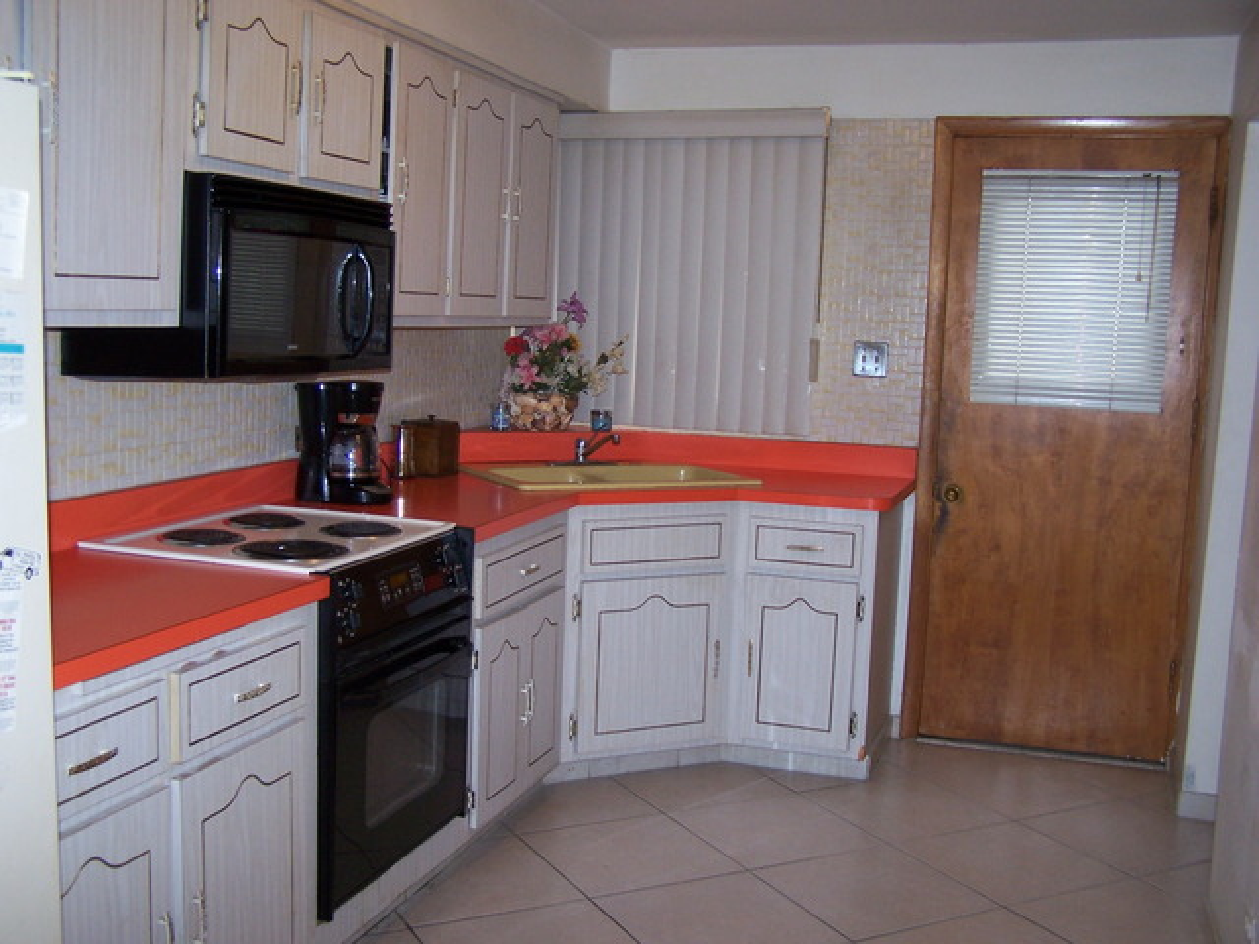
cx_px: 630
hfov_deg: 49.0
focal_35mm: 38
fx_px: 1382
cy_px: 472
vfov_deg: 37.7
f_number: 2.8
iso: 140
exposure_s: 1/60
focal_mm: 6.3
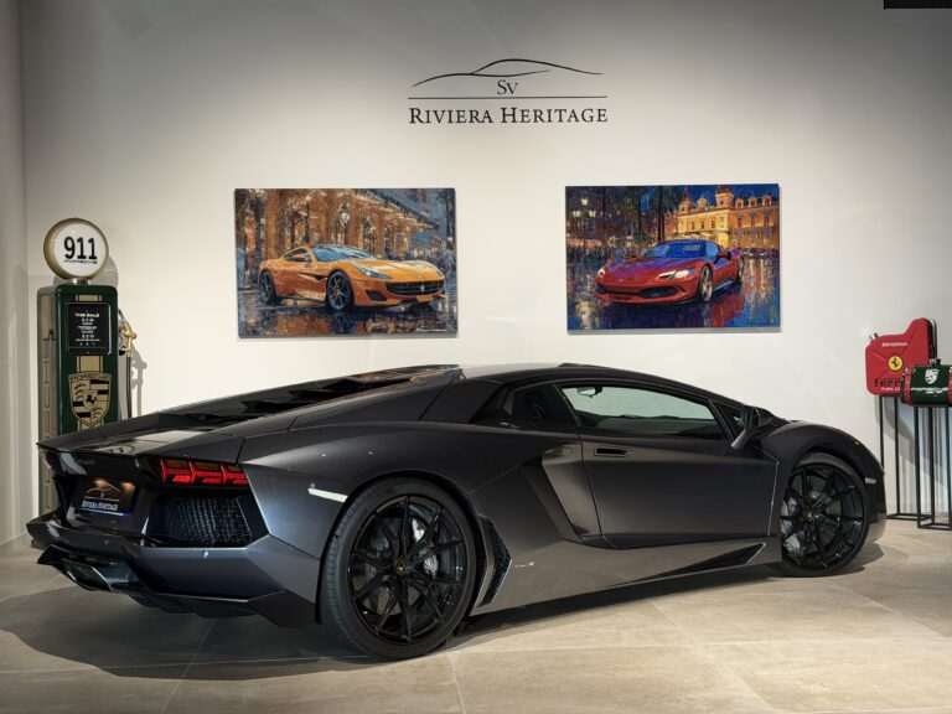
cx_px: 476
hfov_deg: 39.7
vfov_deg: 30.3
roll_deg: +1.9
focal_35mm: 48
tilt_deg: +0.0
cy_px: 357
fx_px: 1320
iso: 160
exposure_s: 1/60
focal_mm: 6.76
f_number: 1.78
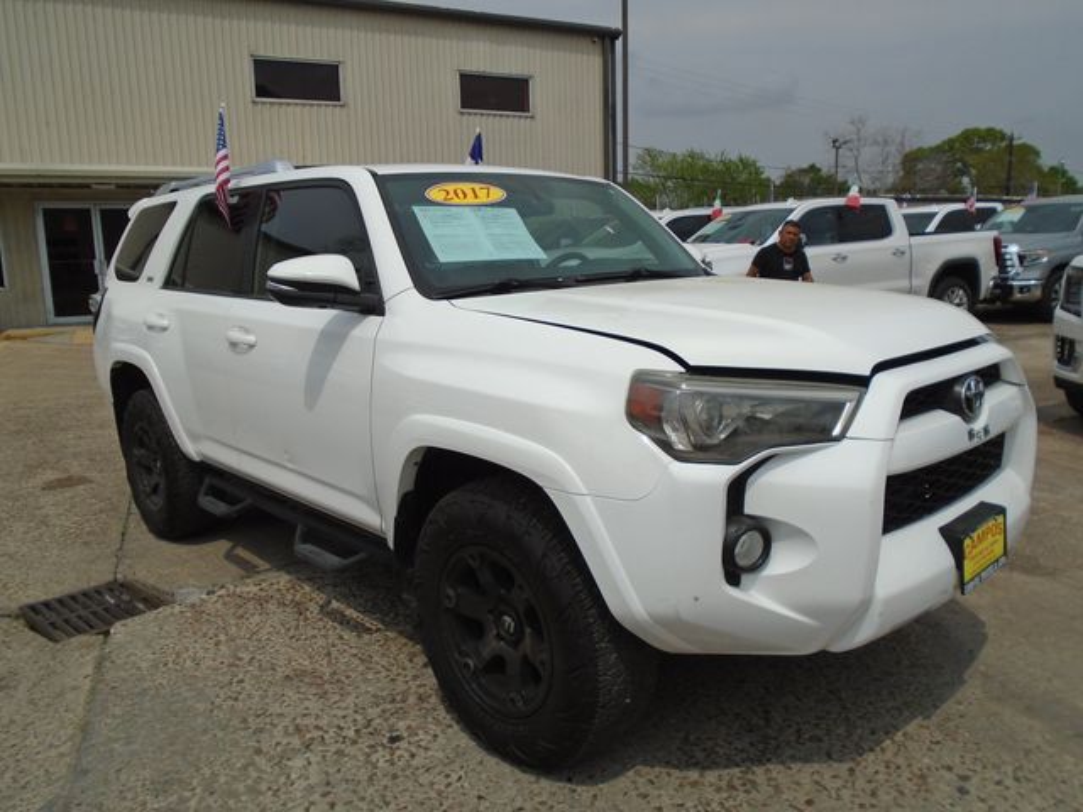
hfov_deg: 67.3
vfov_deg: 53.1
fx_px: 813
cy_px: 406
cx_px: 542
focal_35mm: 26
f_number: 8
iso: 100
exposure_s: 1/500
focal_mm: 4.6
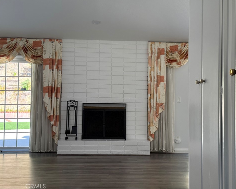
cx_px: 119
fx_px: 356
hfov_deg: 36.7
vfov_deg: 29.7
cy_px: 93
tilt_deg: +2.9
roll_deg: -0.5
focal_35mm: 51
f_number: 1.78
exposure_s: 1/151
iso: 160
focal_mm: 6.76
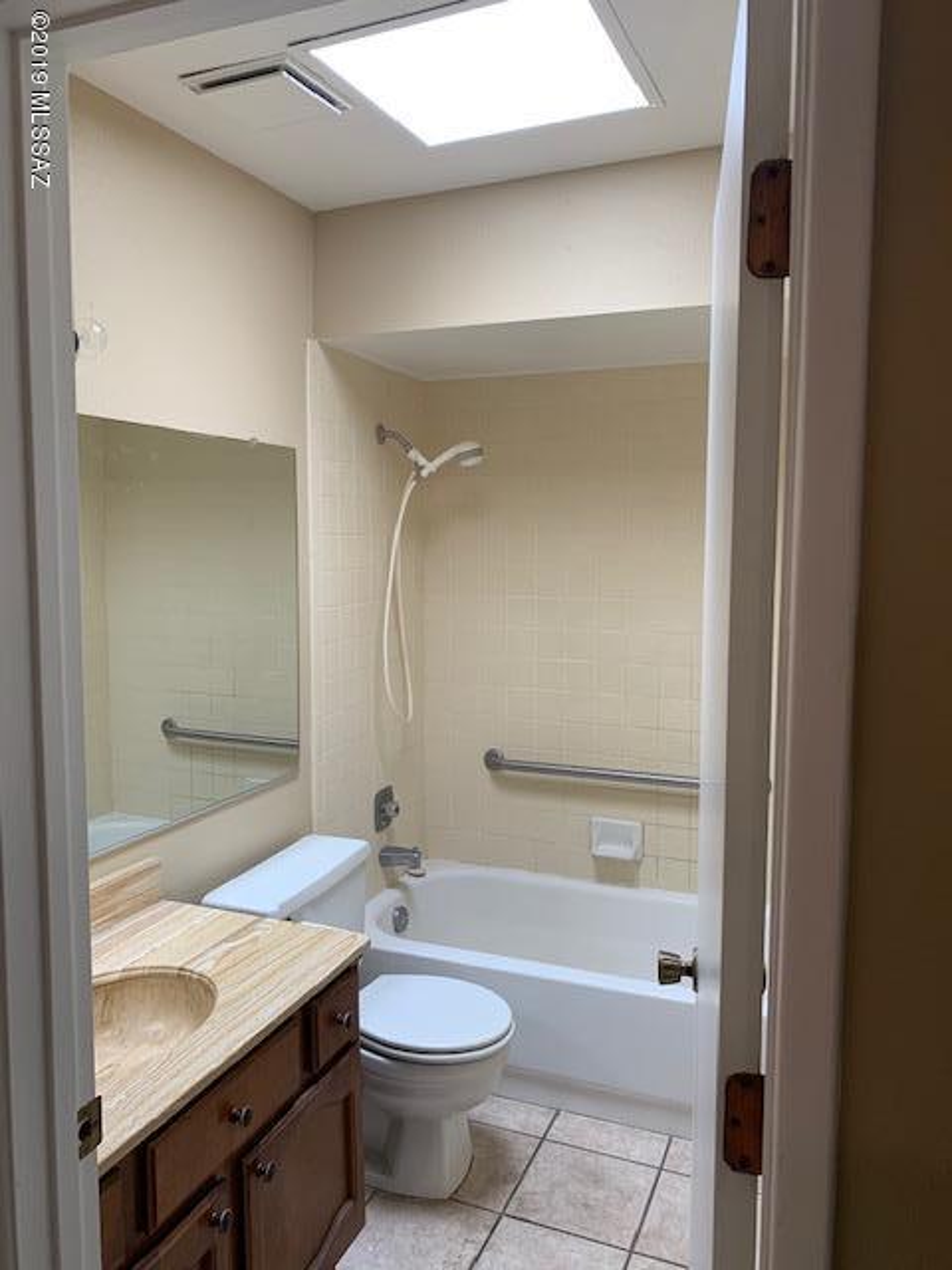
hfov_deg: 53.1
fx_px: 953
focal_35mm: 26
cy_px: 635
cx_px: 476
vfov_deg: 67.3
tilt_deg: -3.0
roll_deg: -0.5
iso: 100
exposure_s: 1/120
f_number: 1.8
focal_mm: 4.25
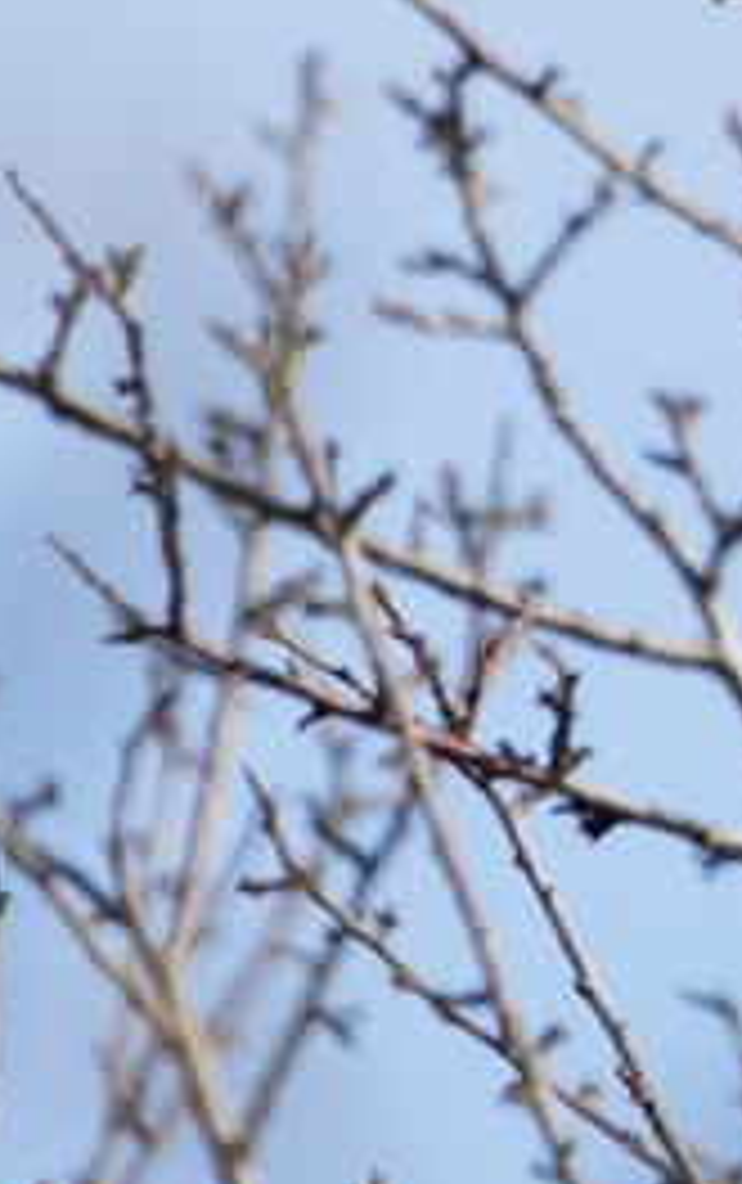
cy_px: 153
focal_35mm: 2089
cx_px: 1070
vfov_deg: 1.0
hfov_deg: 0.6
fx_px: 67406
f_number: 5.6
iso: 160
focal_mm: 400
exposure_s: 1/500
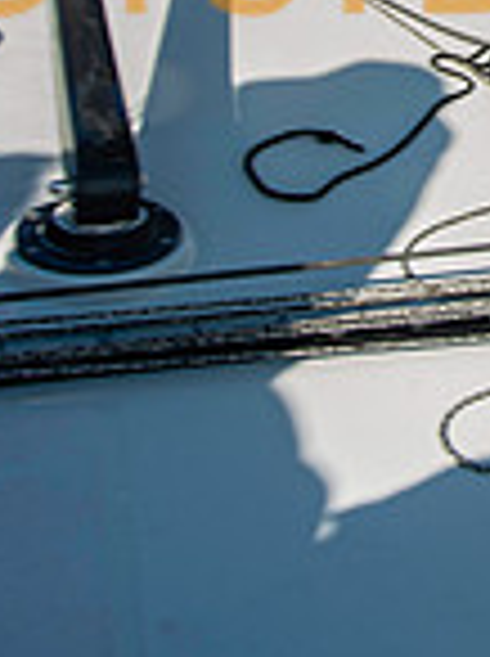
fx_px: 1193
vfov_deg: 27.9
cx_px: 733
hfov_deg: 20.1
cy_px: -79
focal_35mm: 63
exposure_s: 1/40
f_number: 16
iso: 50
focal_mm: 15
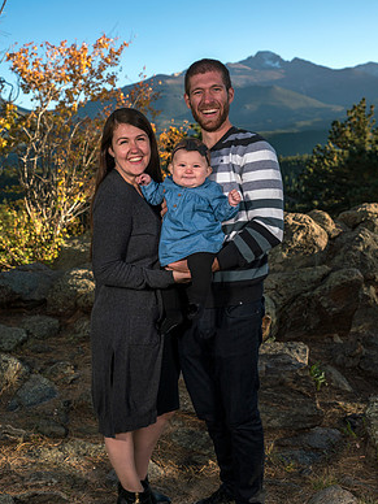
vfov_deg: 47.9
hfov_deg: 36.8
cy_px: 257
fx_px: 568
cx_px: 186
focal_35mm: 39
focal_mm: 35
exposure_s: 1/320
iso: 100
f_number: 5
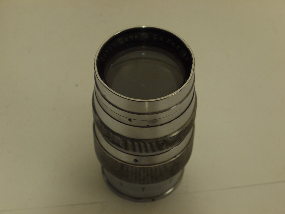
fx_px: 741
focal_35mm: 90
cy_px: 107
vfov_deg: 16.4
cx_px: 142
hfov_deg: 21.8
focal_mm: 45
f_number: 10
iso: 800
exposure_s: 1/25
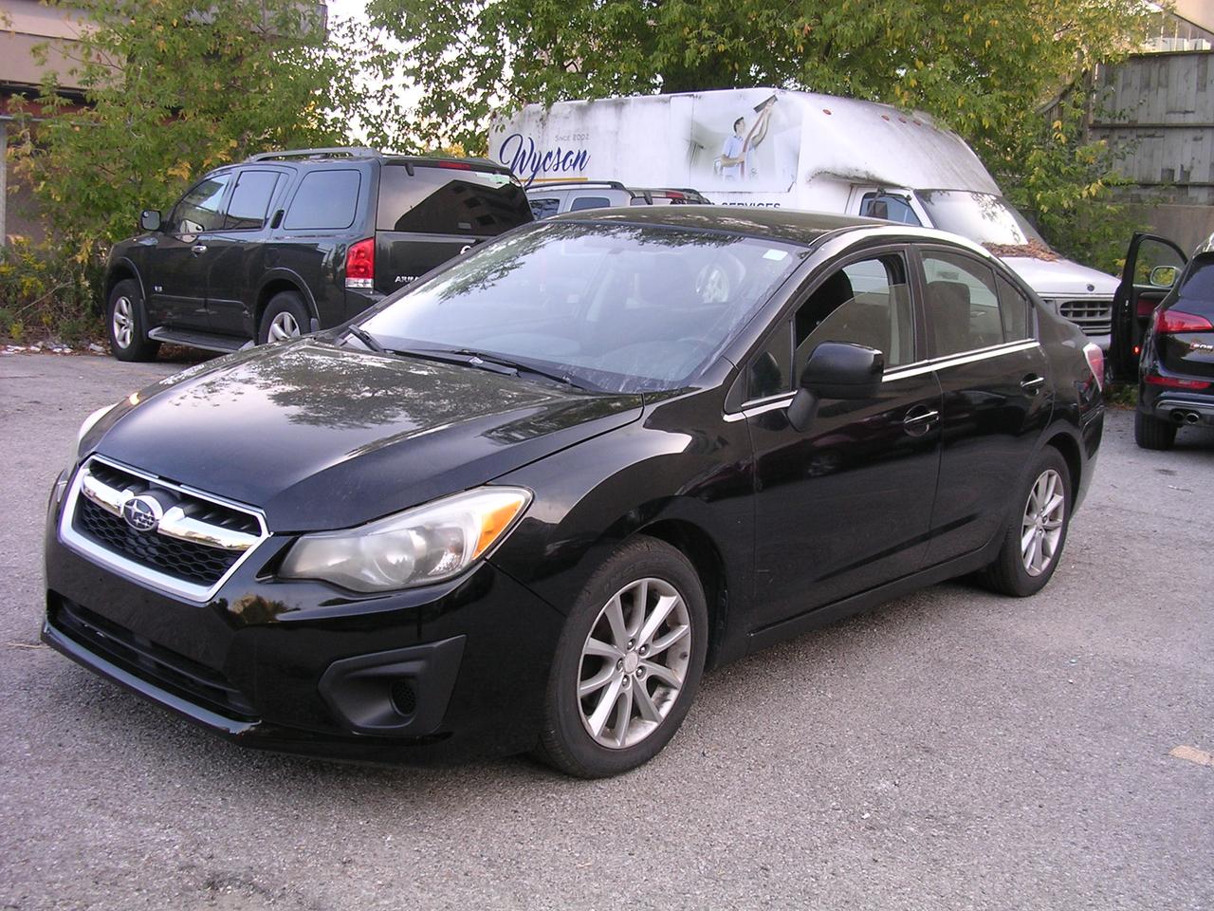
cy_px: 456
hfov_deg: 49.0
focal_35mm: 38
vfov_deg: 37.7
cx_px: 607
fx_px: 1333
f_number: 2.8
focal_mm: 5.8
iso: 100
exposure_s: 1/71.6
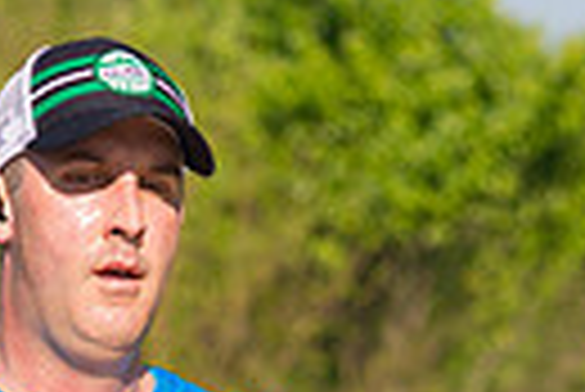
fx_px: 9403
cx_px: 230
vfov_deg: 2.4
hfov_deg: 3.6
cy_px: 710
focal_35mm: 578
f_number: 5.6
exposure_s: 1/2000
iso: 400
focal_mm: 130
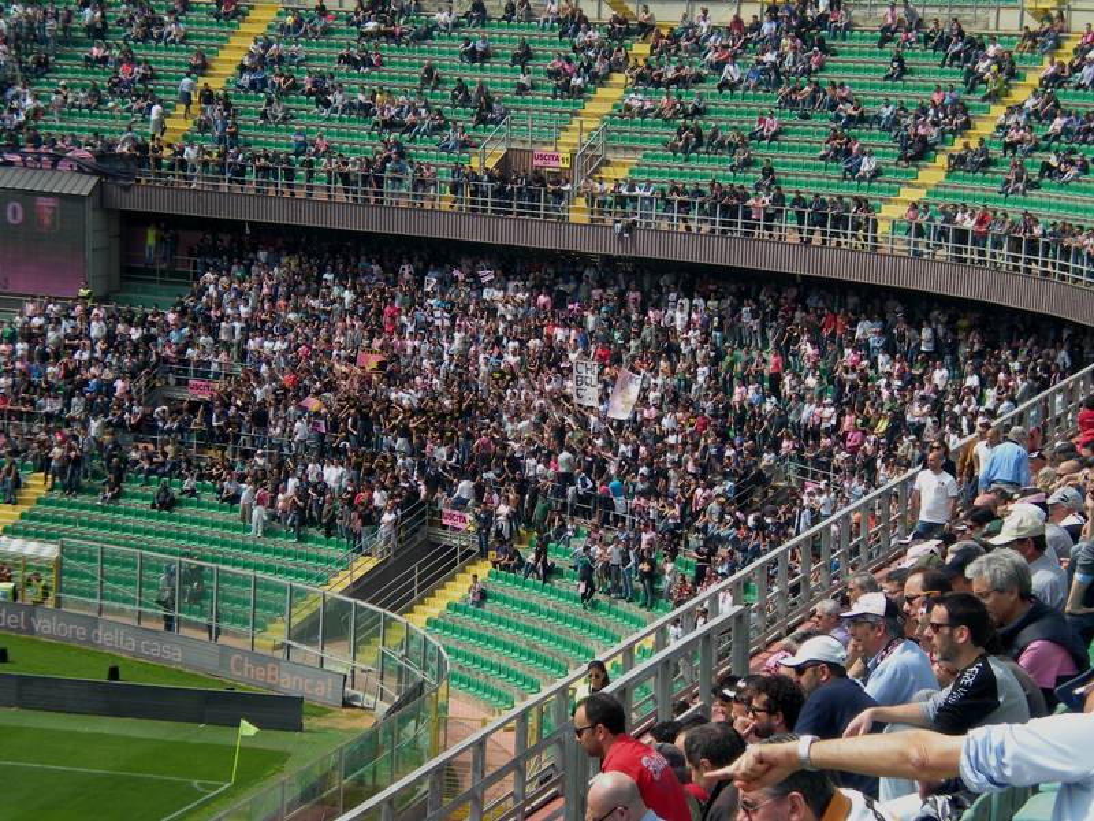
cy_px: 410
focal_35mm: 105
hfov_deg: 18.7
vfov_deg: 14.1
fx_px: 3318
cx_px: 547
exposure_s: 1/190
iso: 64
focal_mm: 17.3
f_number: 5.7
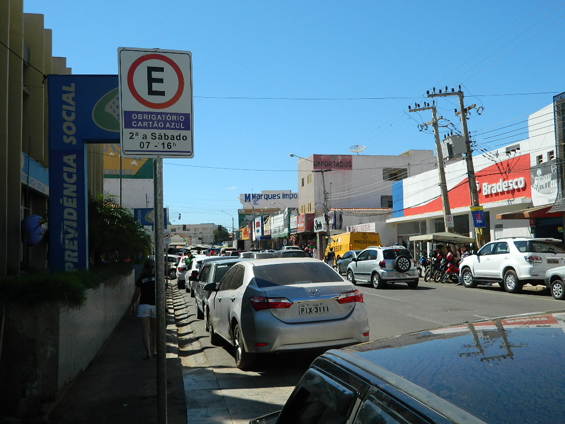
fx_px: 571
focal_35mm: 35
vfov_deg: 40.7
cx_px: 282
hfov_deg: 52.6
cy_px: 212
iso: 80
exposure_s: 1/160
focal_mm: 6.2
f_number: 9.4
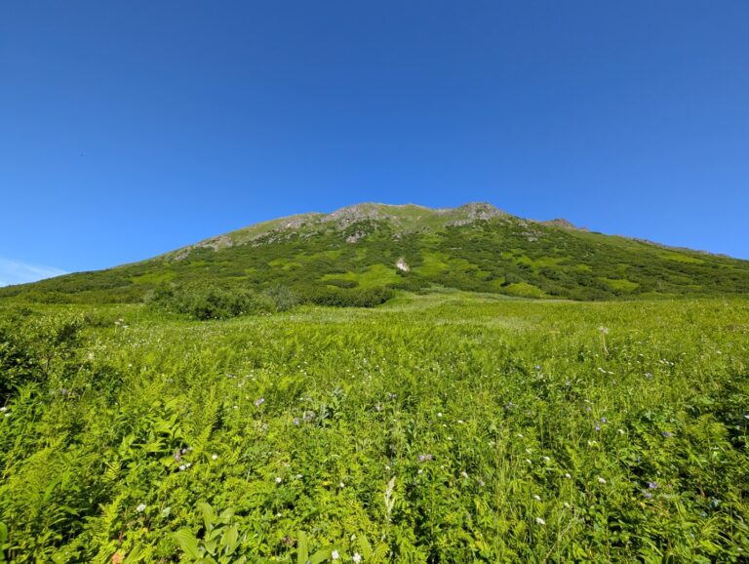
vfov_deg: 94.6
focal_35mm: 12
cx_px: 374
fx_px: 260
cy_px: 282
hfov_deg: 110.5
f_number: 1.7
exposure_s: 1/2169
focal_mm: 2.02
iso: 53
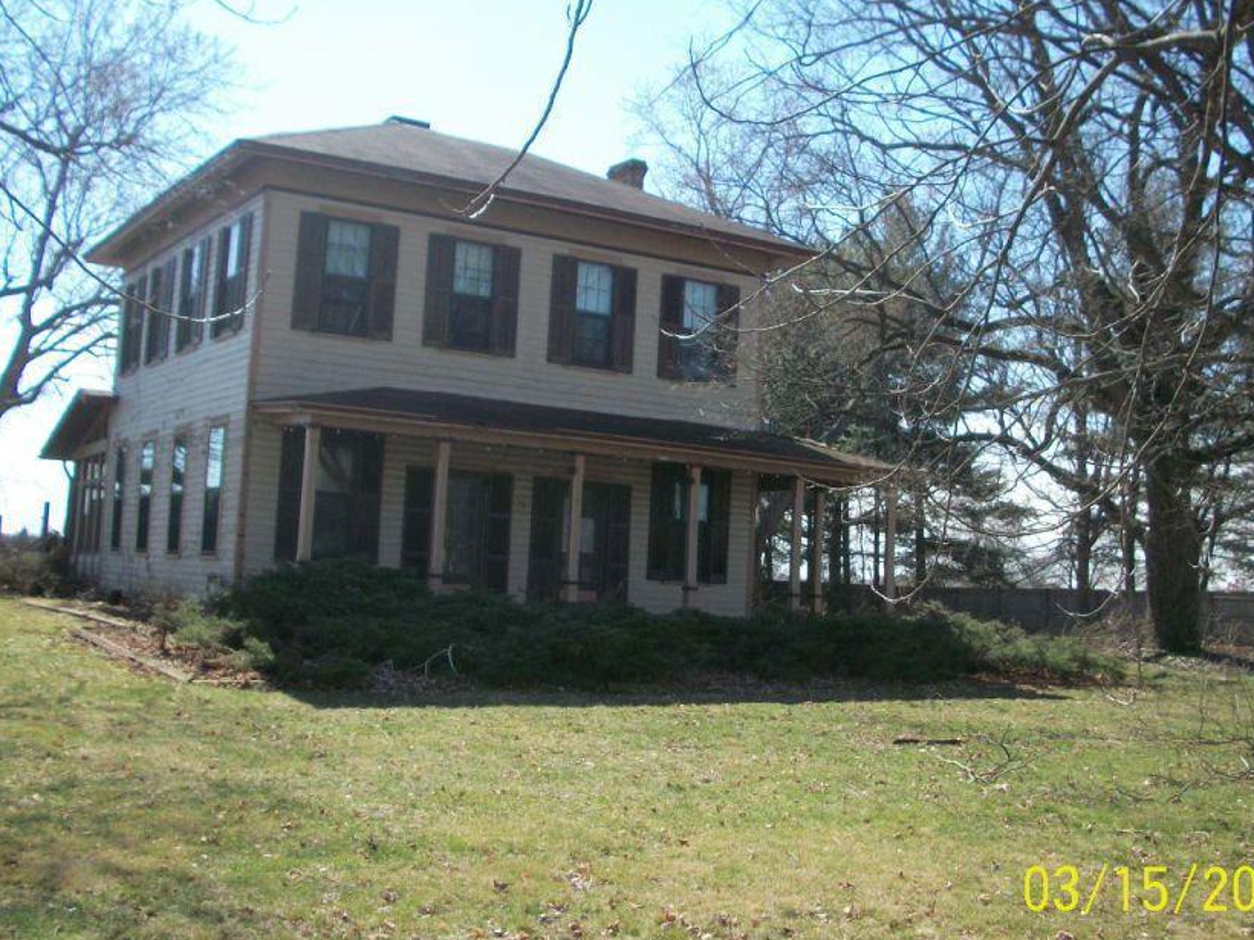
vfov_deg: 35.1
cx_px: 659
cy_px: 474
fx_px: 1485
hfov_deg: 45.8
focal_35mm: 41
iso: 80
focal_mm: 6.3
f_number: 3.1
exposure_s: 1/640
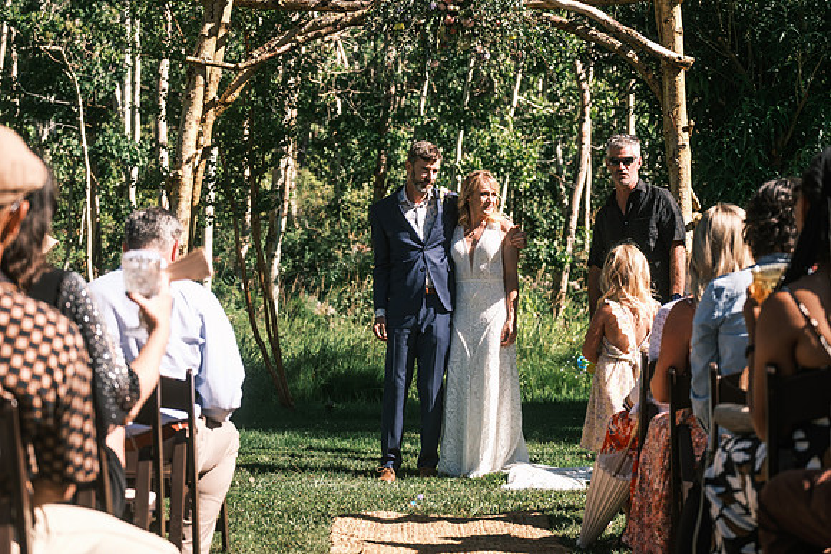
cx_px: 416
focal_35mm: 88
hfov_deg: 23.1
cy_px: 277
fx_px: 2032
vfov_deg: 15.5
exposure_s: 1/1000
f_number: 3.2
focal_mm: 58.7
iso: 160
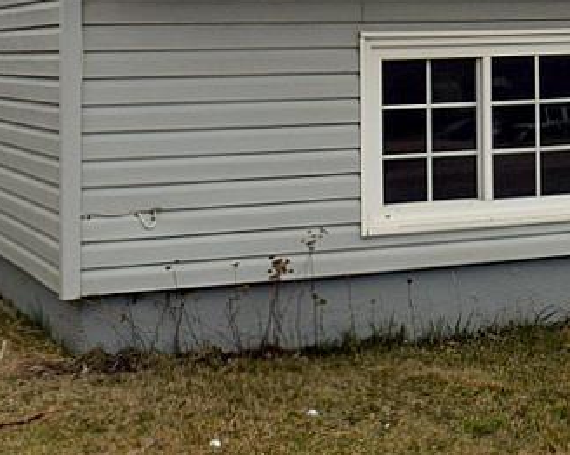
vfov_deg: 14.4
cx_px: 754
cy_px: -118
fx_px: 1737
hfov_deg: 17.4
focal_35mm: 103
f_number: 11
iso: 200
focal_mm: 20
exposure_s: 1/500
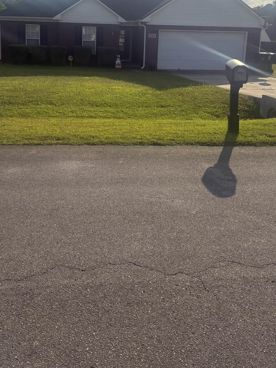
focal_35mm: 39
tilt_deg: -9.6
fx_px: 415
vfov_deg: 46.8
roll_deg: -1.4
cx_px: 128
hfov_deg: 36.8
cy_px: 111
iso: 64
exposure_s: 1/8850
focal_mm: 5.96
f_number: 1.6
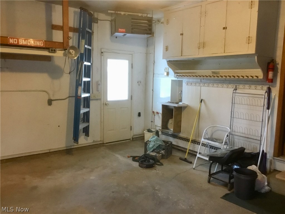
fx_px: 255
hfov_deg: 58.4
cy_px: 107
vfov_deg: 45.4
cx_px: 142
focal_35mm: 31
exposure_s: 1/30
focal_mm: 3.3
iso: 200
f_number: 2.4
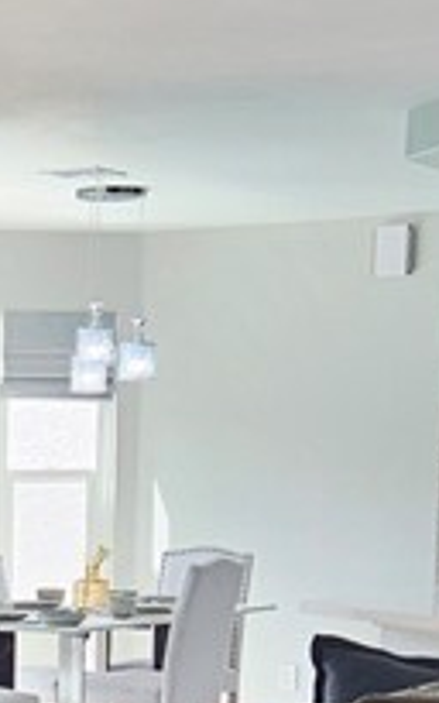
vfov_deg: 16.2
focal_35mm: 122
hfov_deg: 10.4
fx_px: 2337
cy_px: 905
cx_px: -171
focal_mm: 5.4
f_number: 1.8
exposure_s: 1/120
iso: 100
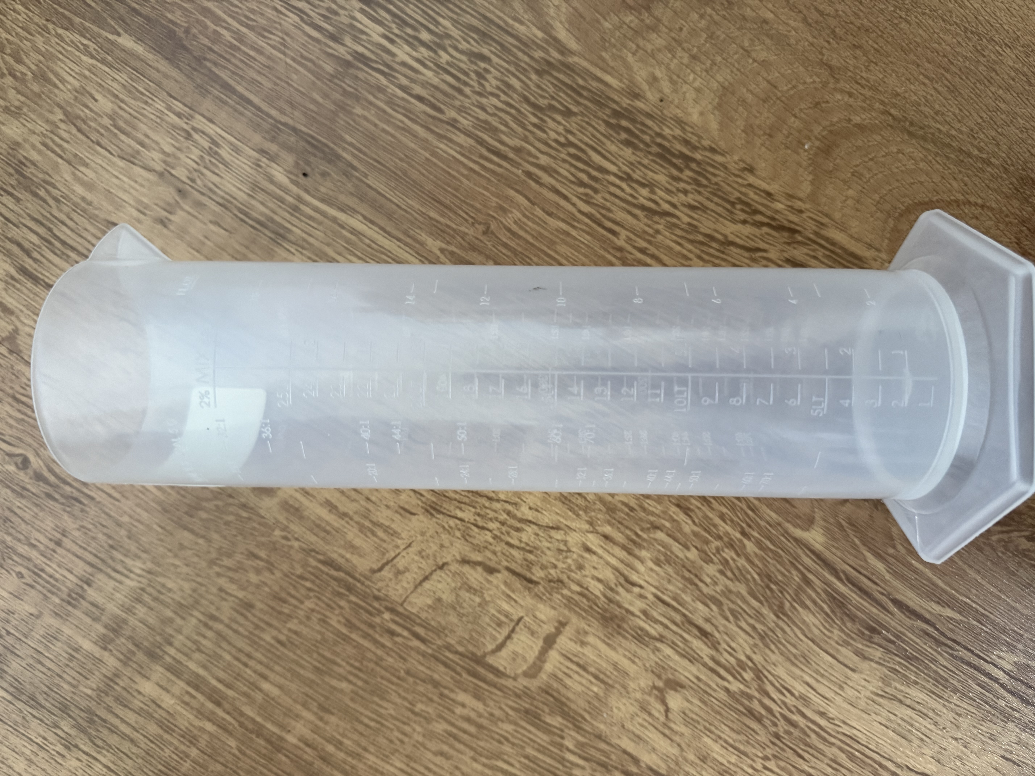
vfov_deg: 56.8
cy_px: 388
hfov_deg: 71.6
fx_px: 718
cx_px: 518
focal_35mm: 24
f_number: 1.78
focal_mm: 6.76
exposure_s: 1/60
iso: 500
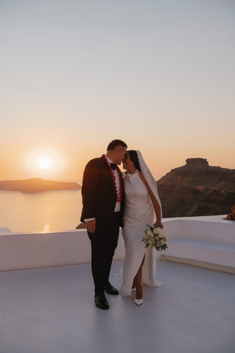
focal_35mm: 36
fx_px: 353
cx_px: 118
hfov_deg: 36.8
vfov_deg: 53.2
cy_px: 176
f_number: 4.5
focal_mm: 36
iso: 100
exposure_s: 1/400
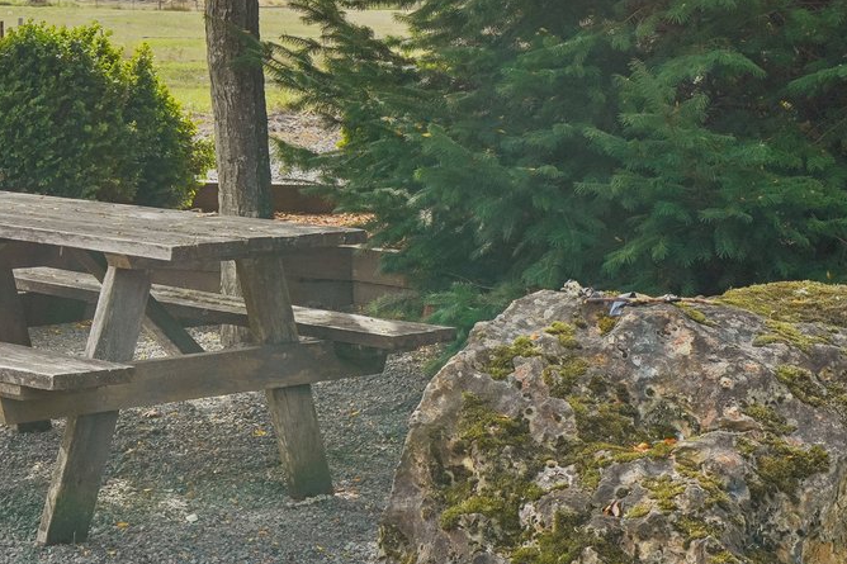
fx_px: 2234
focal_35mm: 95
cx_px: 96
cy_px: 69
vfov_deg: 14.3
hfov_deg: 21.0
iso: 400
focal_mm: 31
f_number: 8
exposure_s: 1/400
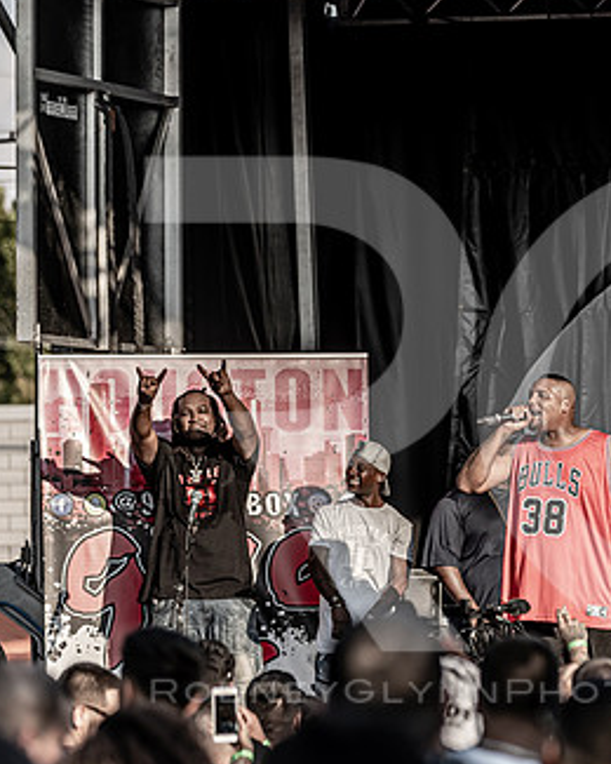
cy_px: 420
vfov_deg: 7.7
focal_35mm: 251
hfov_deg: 6.2
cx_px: 557
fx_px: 5674
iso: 100
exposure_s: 1/1600
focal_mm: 150
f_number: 2.8
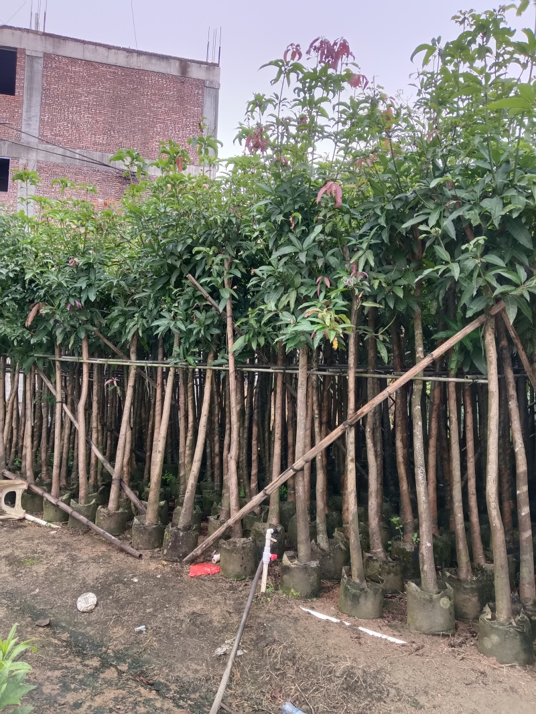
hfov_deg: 53.1
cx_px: 268
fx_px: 537
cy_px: 357
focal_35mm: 26
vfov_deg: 67.3
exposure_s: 1/50
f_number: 1.8
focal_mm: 4.05
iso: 501
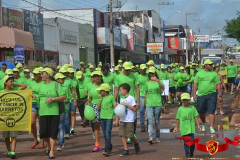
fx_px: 851
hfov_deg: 16.1
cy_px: 84
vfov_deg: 10.8
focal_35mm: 128
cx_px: 122
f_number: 6.3
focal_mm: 75
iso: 100
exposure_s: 1/640
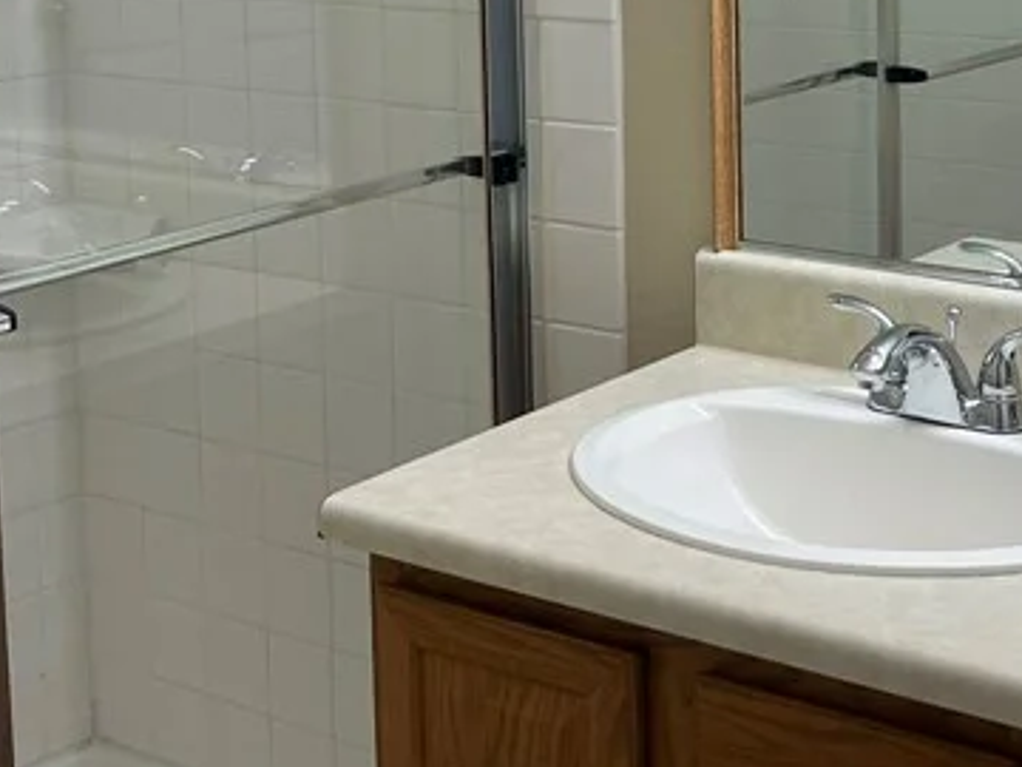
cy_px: 26
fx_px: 2185
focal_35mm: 74
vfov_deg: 19.4
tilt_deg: -5.3
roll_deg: +1.8
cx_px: 639
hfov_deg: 26.2
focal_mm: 5.7
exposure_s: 1/148
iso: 40
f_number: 1.5
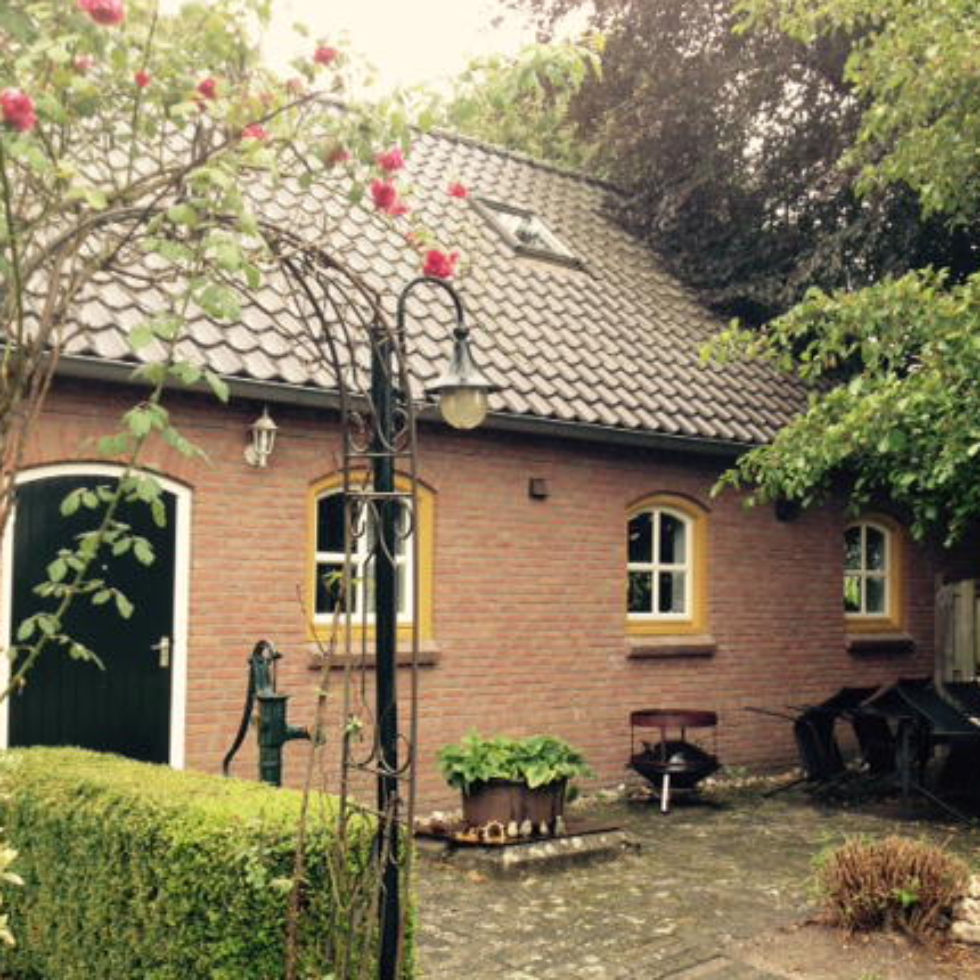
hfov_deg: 36.6
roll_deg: -1.9
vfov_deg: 36.8
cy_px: 542
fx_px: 1473
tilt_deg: +1.4
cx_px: 606
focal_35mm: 46
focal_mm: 4.28
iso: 50
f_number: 2.4
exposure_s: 1/120
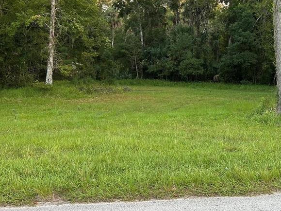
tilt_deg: +0.7
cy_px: 59
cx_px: 170
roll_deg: -1.4
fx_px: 373
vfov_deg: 31.1
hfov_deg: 41.0
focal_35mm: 46
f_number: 1.5
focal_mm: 5.7
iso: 80
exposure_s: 1/121
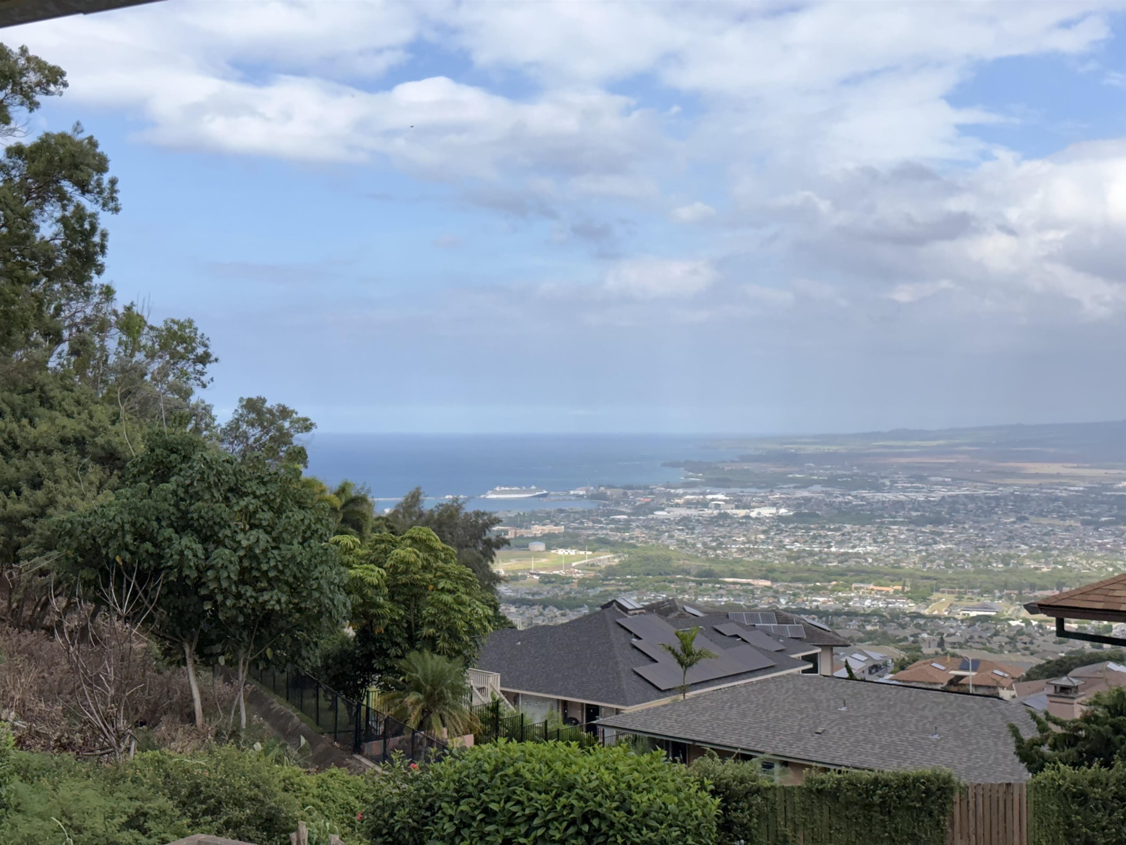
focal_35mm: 48
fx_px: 1561
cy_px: 422
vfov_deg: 30.3
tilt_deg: -0.4
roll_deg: +0.1
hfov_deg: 39.7
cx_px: 563
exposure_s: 1/7143
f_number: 1.78
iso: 320
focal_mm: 6.76
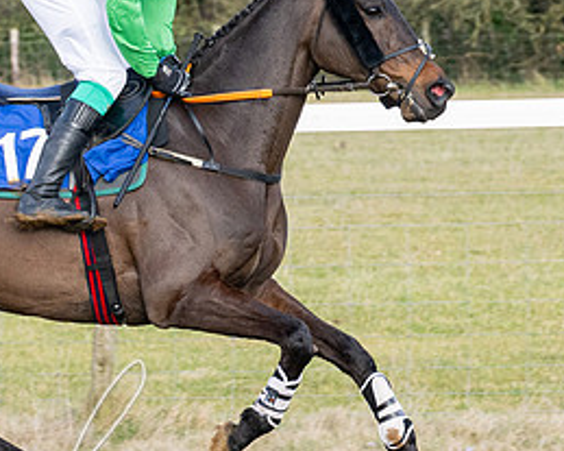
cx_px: 233
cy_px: 290
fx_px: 7125
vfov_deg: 3.6
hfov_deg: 4.5
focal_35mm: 427
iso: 400
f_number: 5
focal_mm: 91
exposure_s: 1/800
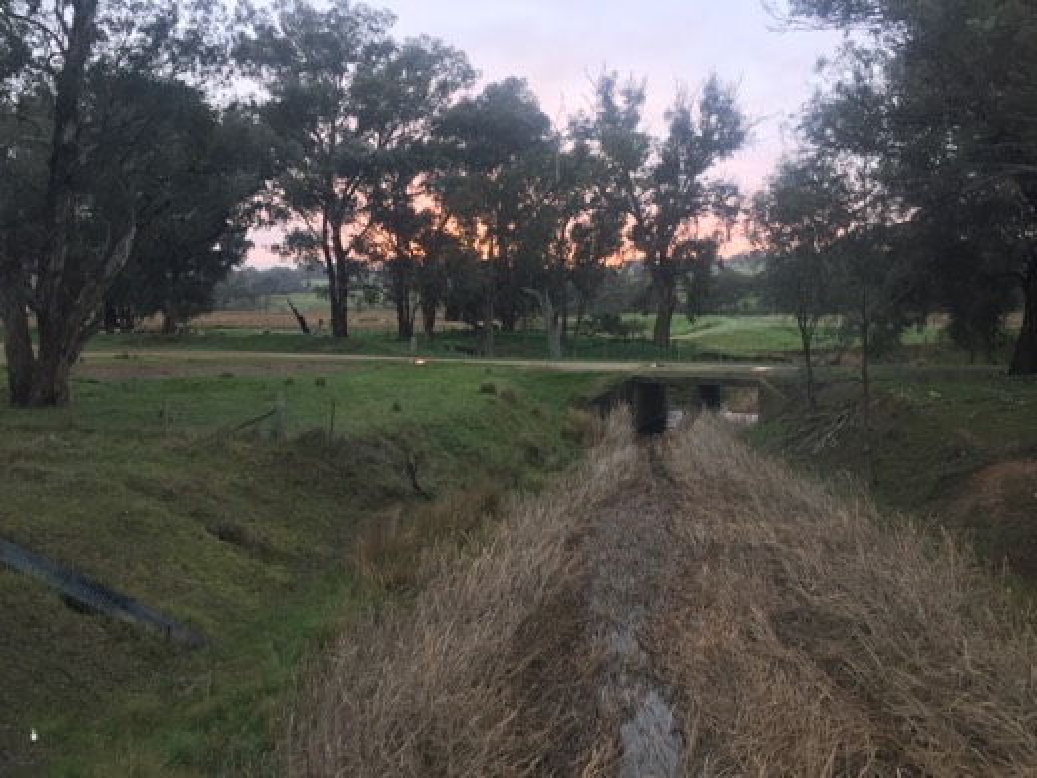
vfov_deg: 48.2
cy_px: 389
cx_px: 518
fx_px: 869
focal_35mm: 29
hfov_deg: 61.7
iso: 125
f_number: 2.2
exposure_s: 1/30
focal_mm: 4.15
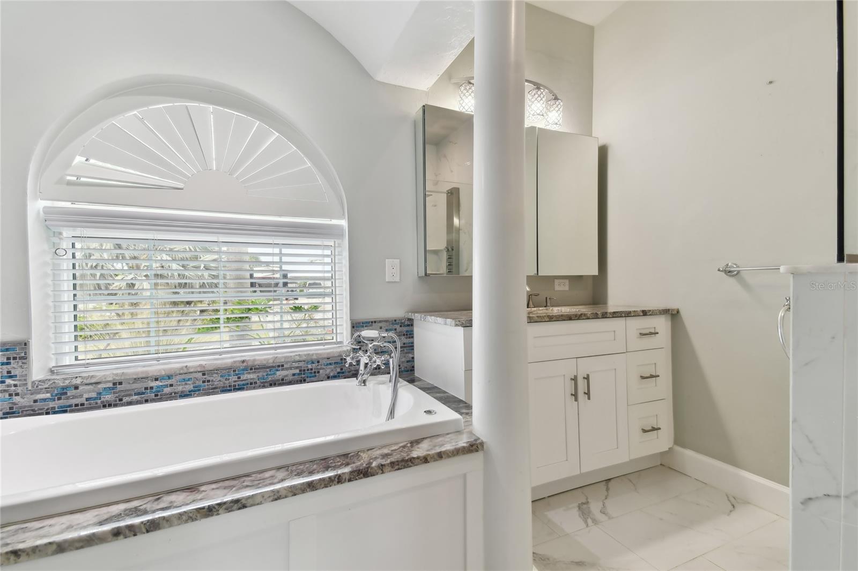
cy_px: 286
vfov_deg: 77.3
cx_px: 429
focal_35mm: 15
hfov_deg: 100.4
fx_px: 357
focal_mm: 10
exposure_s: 1/15
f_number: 7.1
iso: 100
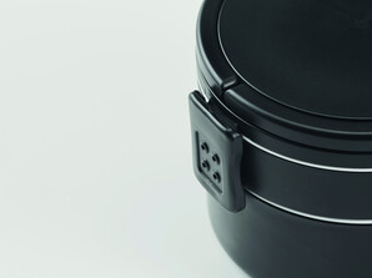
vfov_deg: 9.1
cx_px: 260
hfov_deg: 12.2
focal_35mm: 162
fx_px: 1740
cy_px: 135
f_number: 11
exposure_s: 1/100
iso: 64
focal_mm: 105
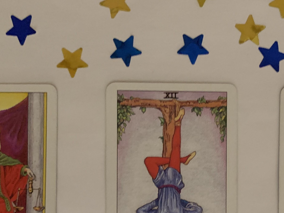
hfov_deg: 33.4
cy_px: 209
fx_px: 468
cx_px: 194
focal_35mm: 57
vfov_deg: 24.6
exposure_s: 1/25
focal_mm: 4.25
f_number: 1.8
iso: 500
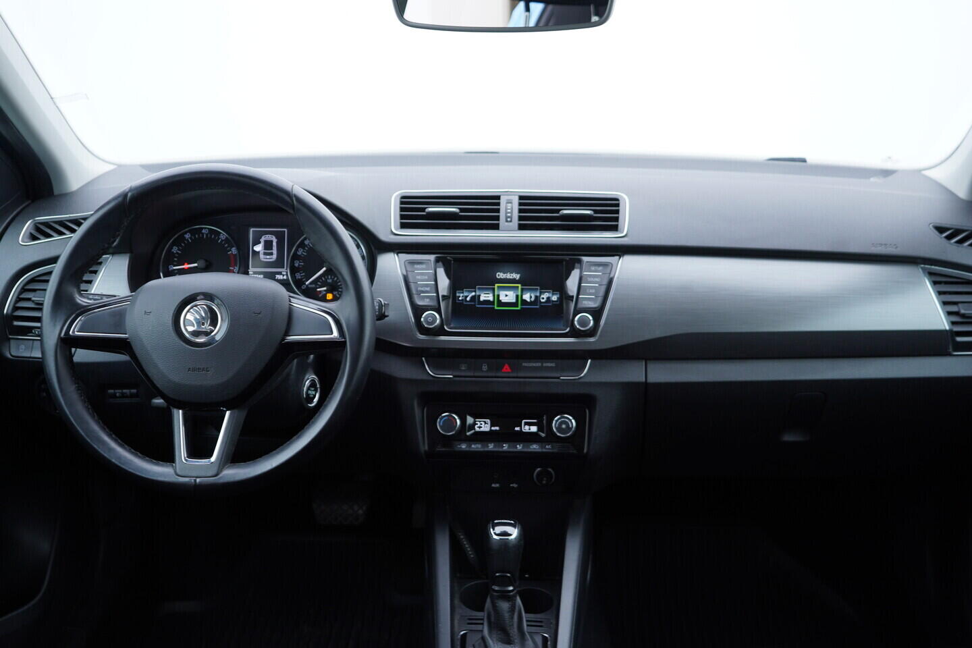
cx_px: 486
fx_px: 972
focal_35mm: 36
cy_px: 324
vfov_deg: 36.9
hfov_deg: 53.1
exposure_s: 1/40
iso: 160
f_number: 2.8
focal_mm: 24
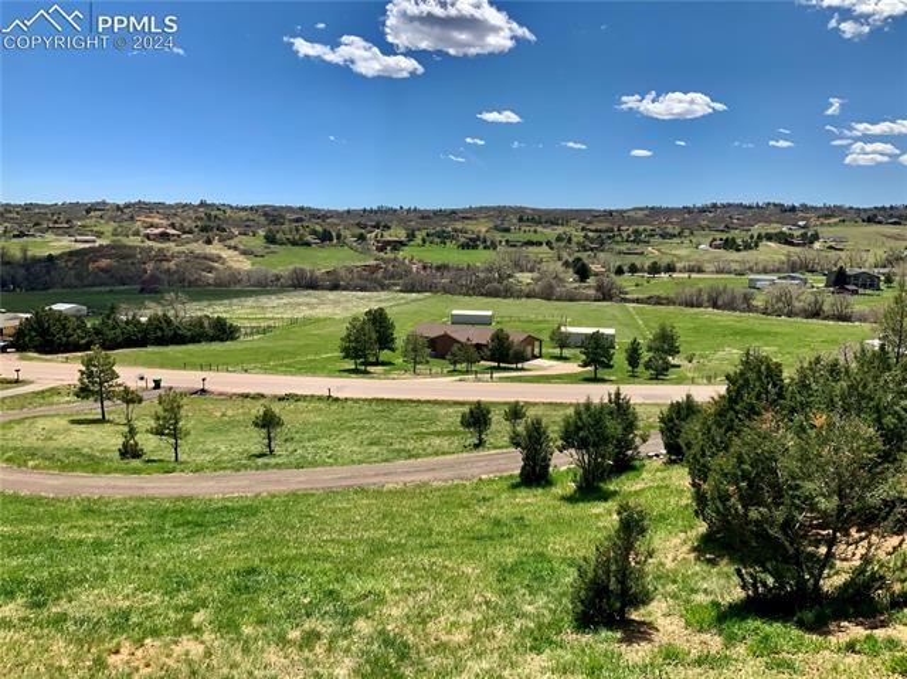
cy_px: 340
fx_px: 759
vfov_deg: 48.2
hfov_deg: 61.7
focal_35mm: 29
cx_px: 454
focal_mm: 3
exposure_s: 1/2427
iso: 16
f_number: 1.8
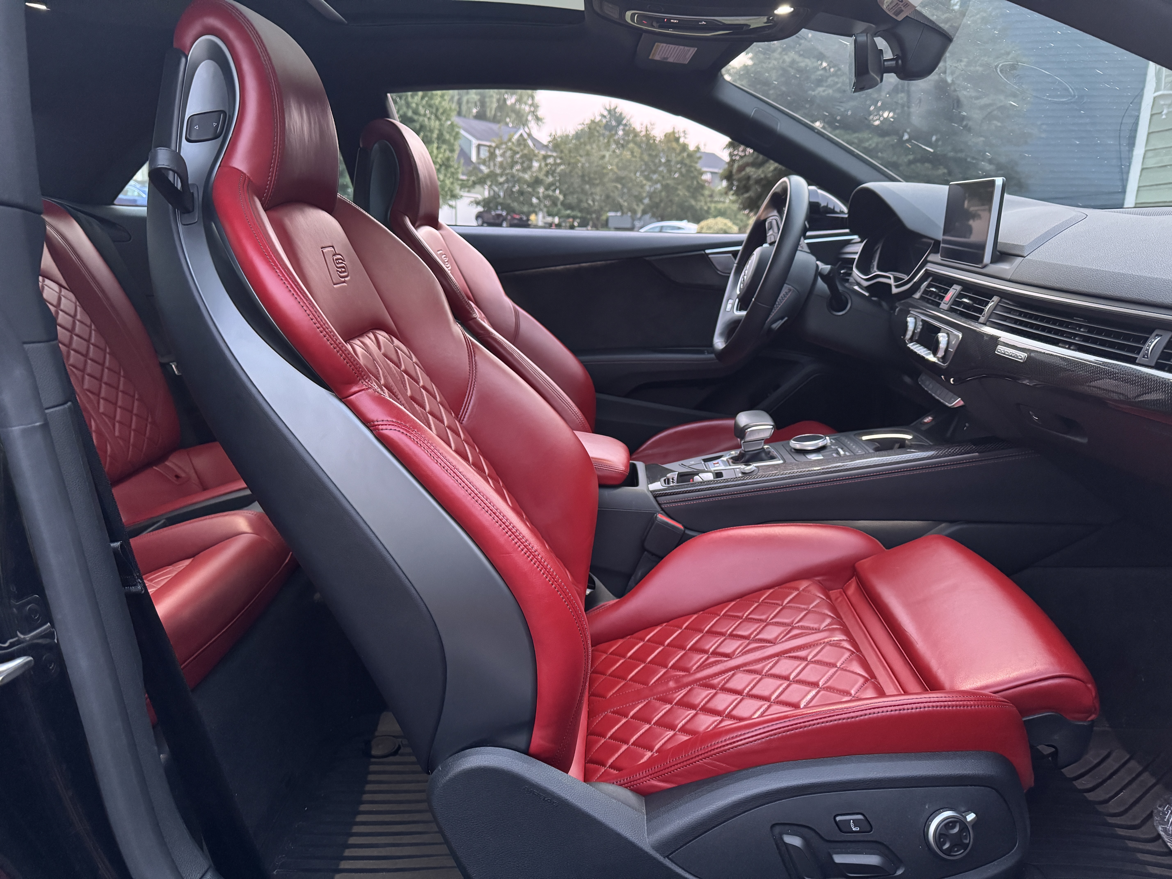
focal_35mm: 24
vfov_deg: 56.8
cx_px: 586
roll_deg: -2.2
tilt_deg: -14.1
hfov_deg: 71.6
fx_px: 813
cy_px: 440
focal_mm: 6.76
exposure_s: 1/48
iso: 800
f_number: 1.78
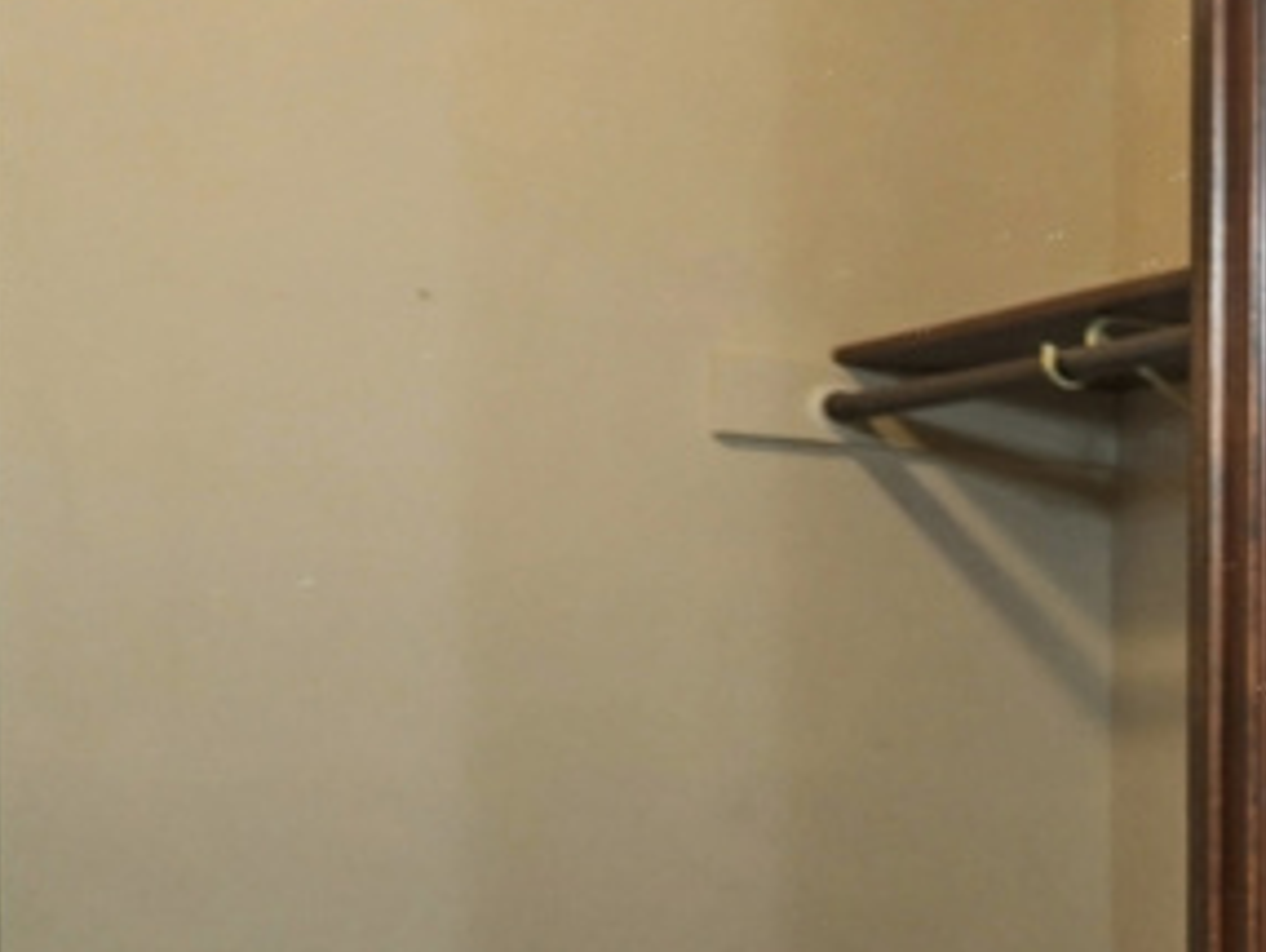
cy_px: 943
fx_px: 3184
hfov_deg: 13.7
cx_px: 3245
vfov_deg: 16.7
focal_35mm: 87
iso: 400
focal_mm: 16
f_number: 5
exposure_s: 1/50
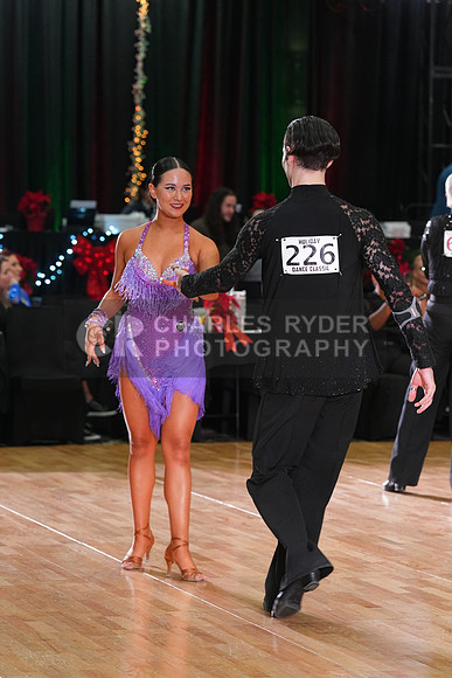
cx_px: 226
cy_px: 339
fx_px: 2371
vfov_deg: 16.3
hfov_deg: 10.9
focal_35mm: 126
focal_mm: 126
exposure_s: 1/200
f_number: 4.5
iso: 2500
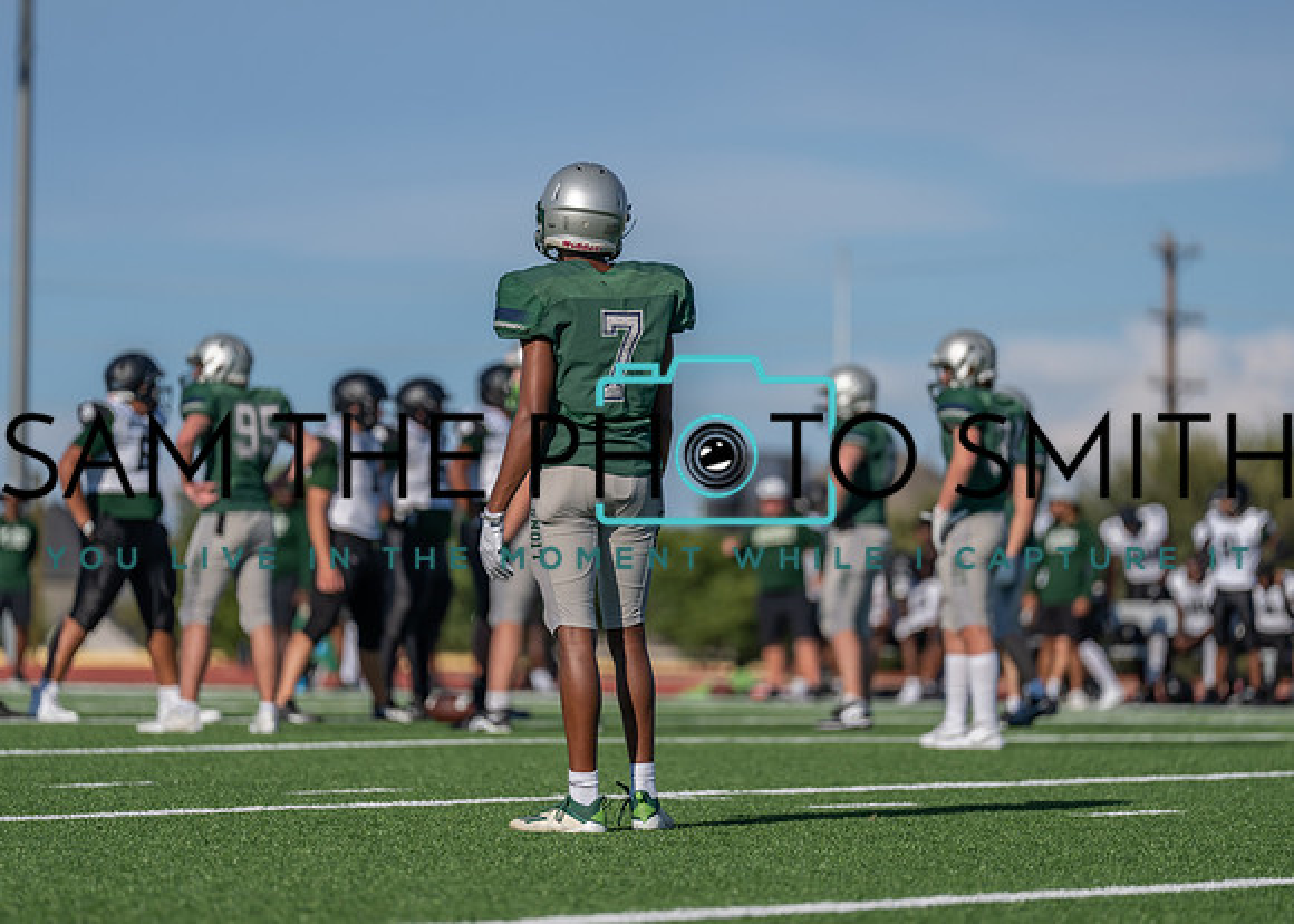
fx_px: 7700
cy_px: 462
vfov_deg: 6.9
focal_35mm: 210
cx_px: 647
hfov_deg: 9.6
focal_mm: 200
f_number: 2.8
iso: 100
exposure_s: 1/3200
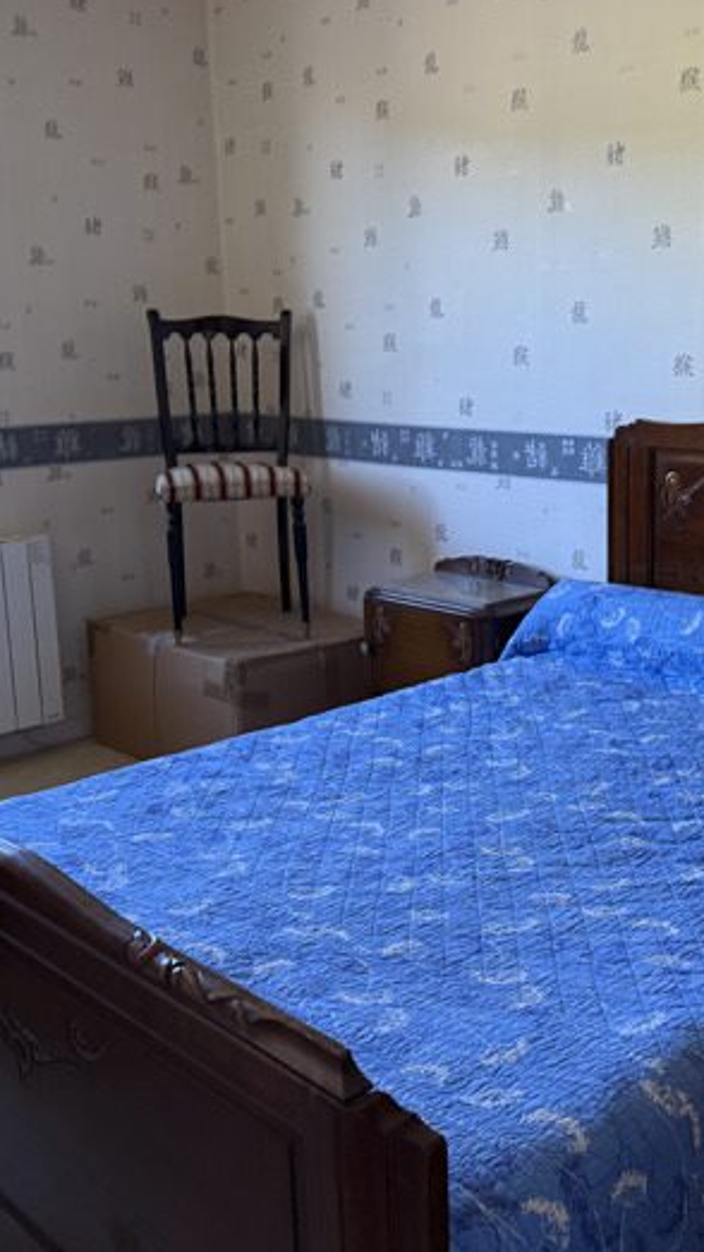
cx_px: 479
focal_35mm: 40
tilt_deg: -12.0
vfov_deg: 50.4
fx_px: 1328
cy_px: 572
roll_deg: -0.3
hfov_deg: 29.4
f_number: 1.78
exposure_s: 1/60
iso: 320
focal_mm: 6.76
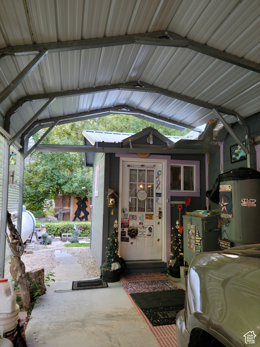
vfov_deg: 63.4
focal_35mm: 28
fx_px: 280
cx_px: 130
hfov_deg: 49.7
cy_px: 174
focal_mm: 5.9
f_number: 2
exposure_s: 1/60
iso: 100
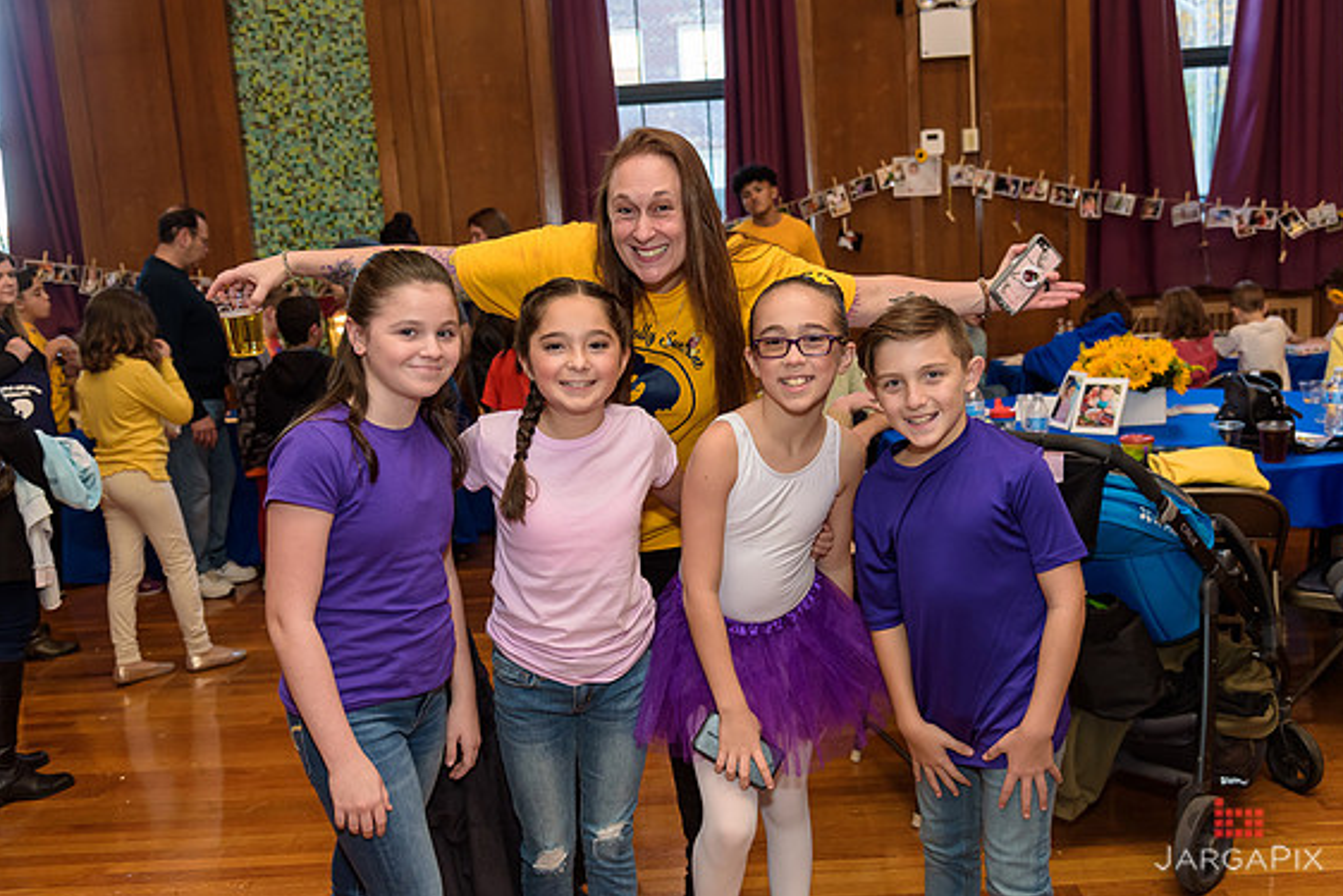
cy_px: 460
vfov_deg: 40.0
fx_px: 1231
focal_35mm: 33
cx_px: 691
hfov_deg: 57.2
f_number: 4
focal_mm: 32
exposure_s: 1/125
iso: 1000
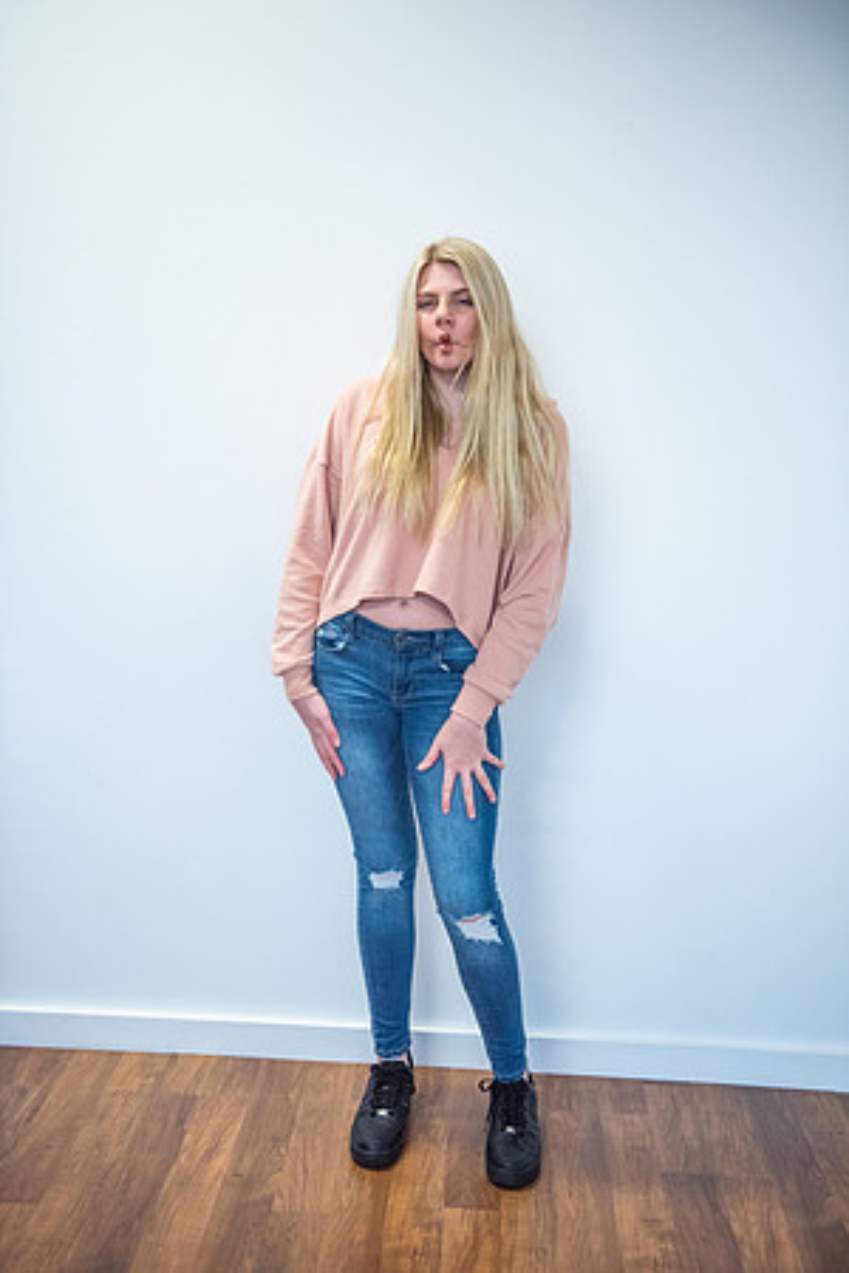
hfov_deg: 35.1
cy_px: 636
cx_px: 424
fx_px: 1344
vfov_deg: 50.7
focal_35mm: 38
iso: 2000
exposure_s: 1/250
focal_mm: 38
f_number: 2.8
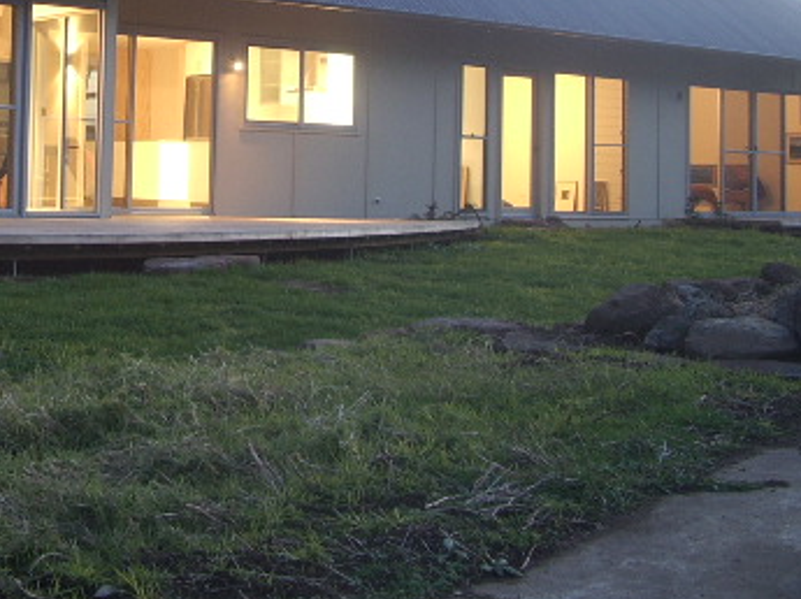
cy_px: 51
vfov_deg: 22.0
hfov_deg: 28.6
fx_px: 1503
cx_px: 72
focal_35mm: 65
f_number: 2.6
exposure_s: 1.3
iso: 100
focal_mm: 5.8
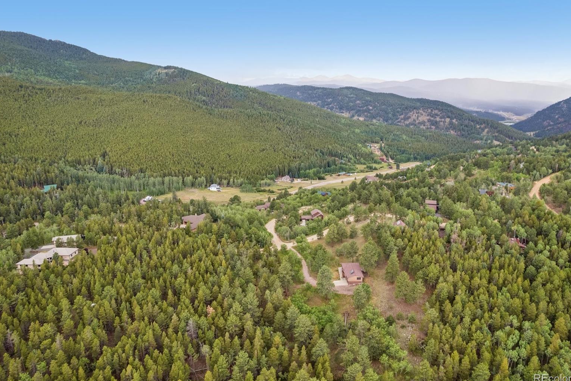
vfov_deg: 55.1
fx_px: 365
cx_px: 296
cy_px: 187
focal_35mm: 23
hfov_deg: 76.1
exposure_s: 1/40
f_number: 2.8
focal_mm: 8.4
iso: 110
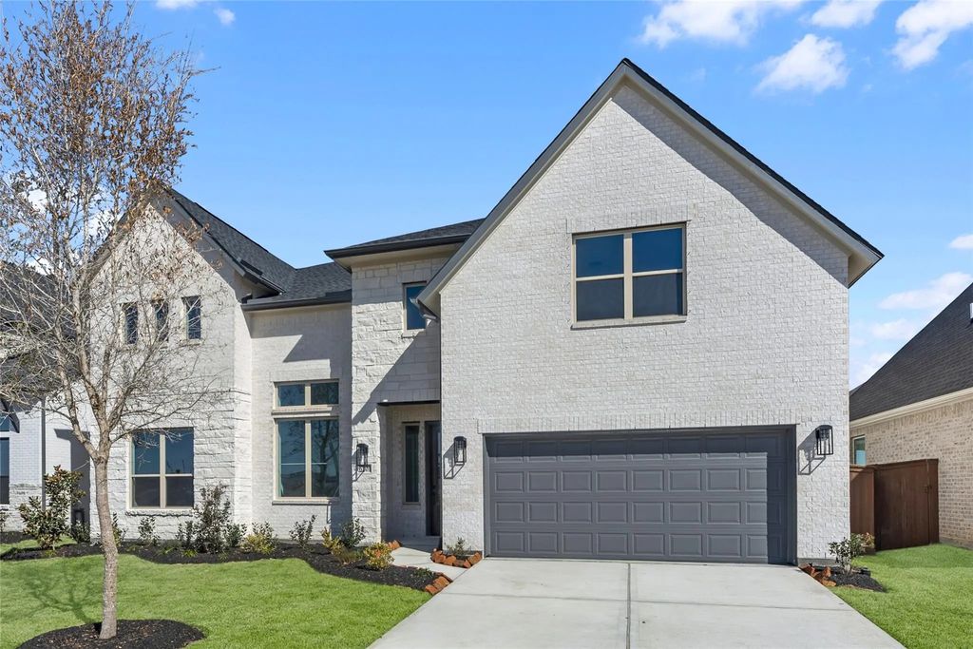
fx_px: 378
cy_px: 324
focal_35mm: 14
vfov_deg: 81.2
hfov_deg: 104.2
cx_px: 486
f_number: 9
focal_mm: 14
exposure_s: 1/60
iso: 100
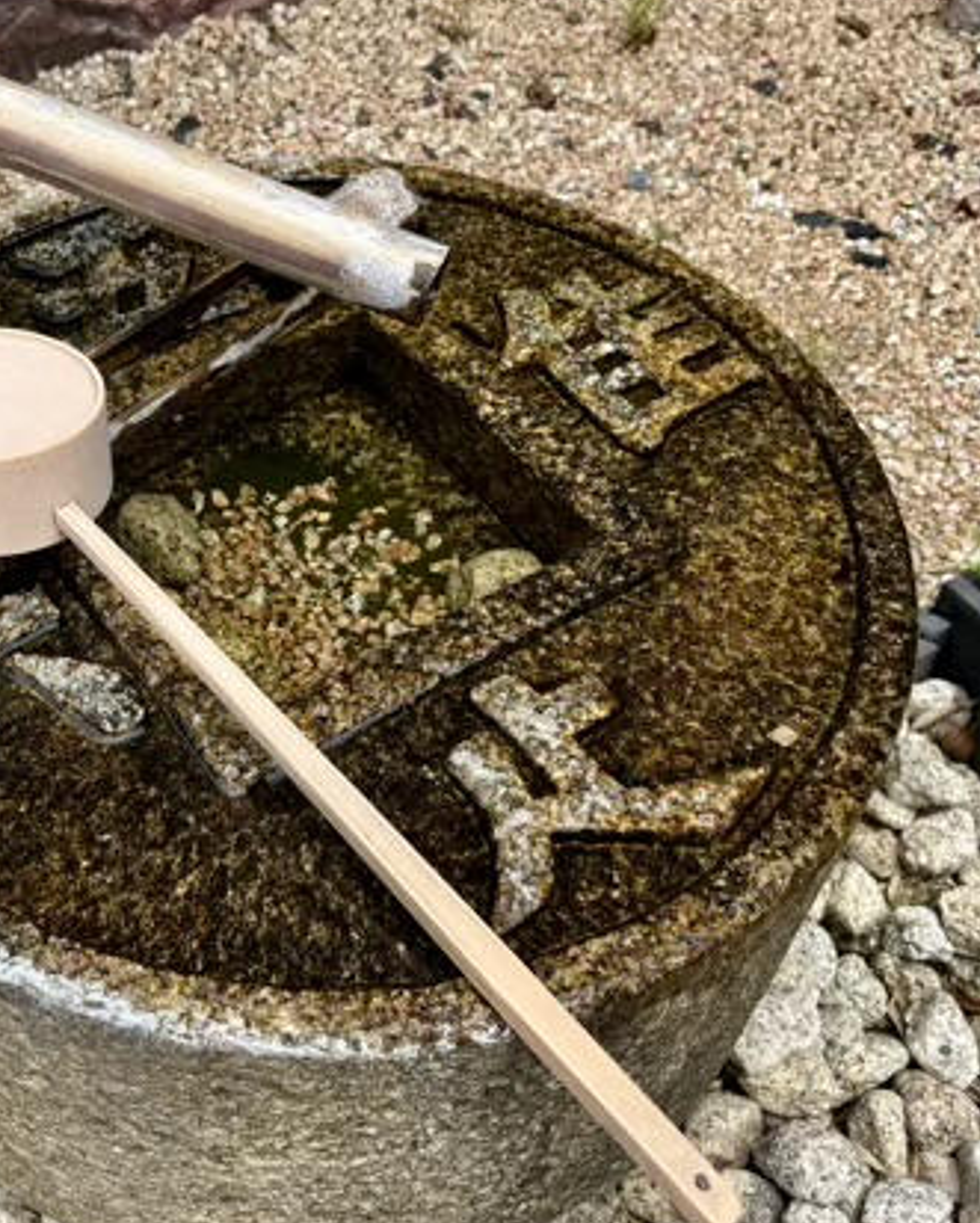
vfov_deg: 42.9
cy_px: 591
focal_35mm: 43
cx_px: 266
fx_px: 1557
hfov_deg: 34.3
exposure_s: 1/1642
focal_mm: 5.96
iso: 50
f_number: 1.6
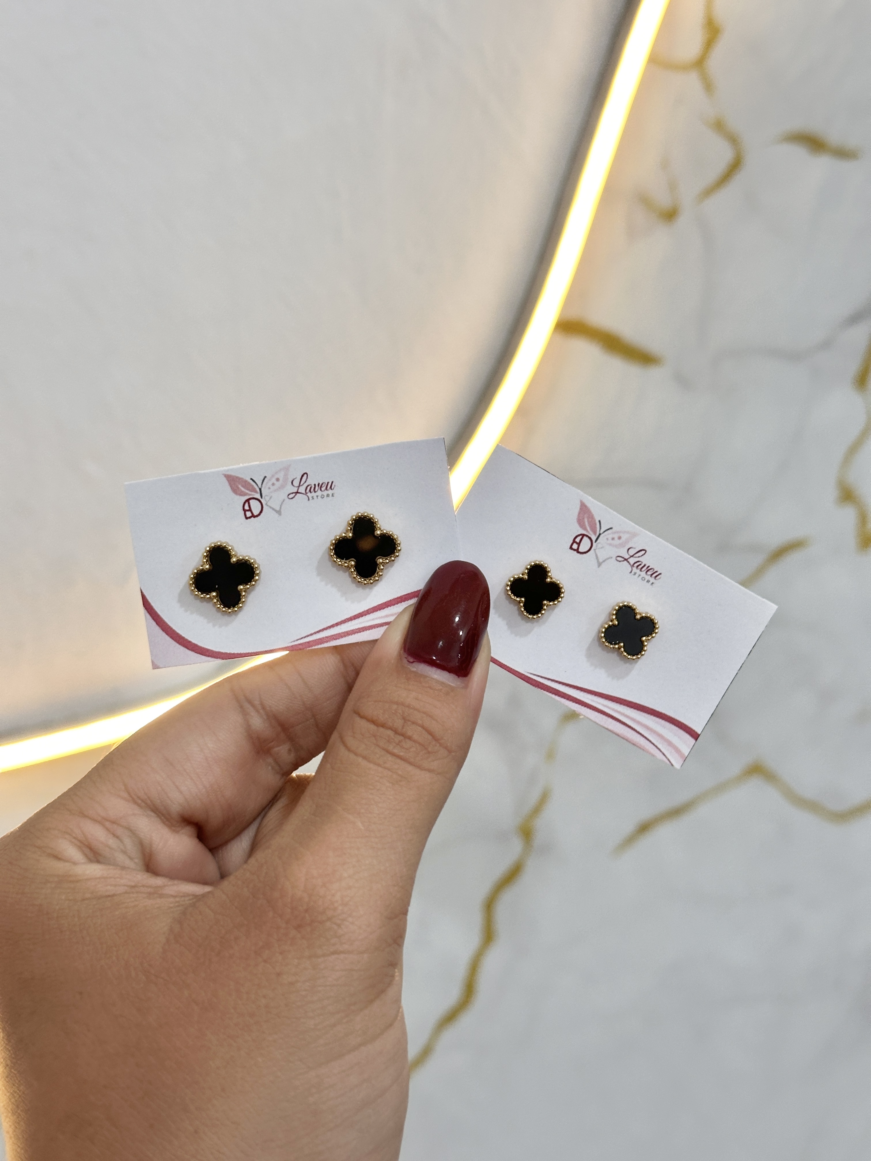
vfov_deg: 39.7
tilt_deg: -22.4
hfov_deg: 30.3
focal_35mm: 48
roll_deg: +1.6
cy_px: 580
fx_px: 1610
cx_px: 436
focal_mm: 6.86
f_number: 1.78
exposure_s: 1/60
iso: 100
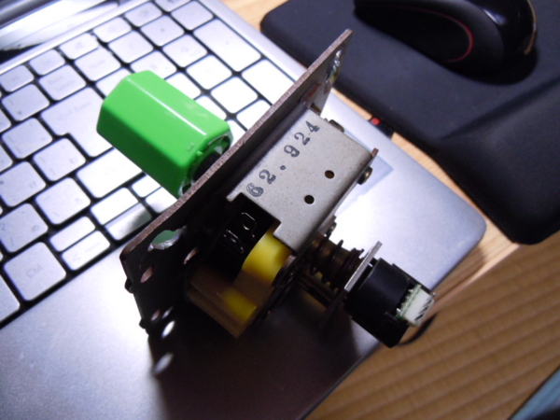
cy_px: 210
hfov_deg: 60.0
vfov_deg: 46.8
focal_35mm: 30
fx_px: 485
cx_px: 280
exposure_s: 1/30
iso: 400
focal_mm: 5.4
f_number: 3.5
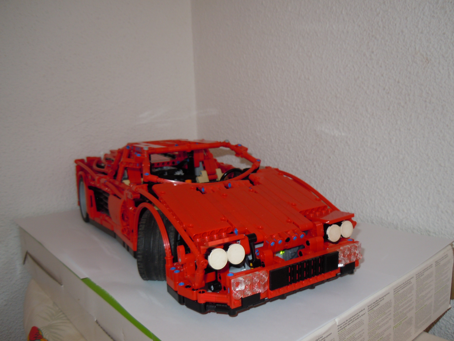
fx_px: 393
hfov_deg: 60.0
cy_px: 170
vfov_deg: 46.8
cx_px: 227
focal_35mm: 30
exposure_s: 1/30
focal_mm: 5.4
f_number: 3.5
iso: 125
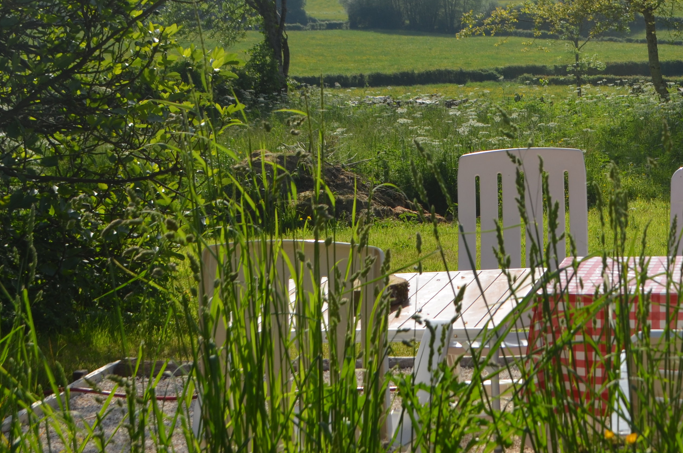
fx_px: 1761
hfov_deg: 21.5
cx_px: 610
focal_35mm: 93
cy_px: 141
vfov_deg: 14.6
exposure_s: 1/320
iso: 100
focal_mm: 32
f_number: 9
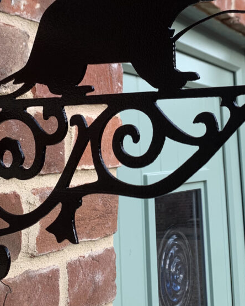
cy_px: 93
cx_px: 162
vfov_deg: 30.6
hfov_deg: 24.9
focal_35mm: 61
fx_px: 553
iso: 25
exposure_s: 1/317
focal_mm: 4.2
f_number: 1.8
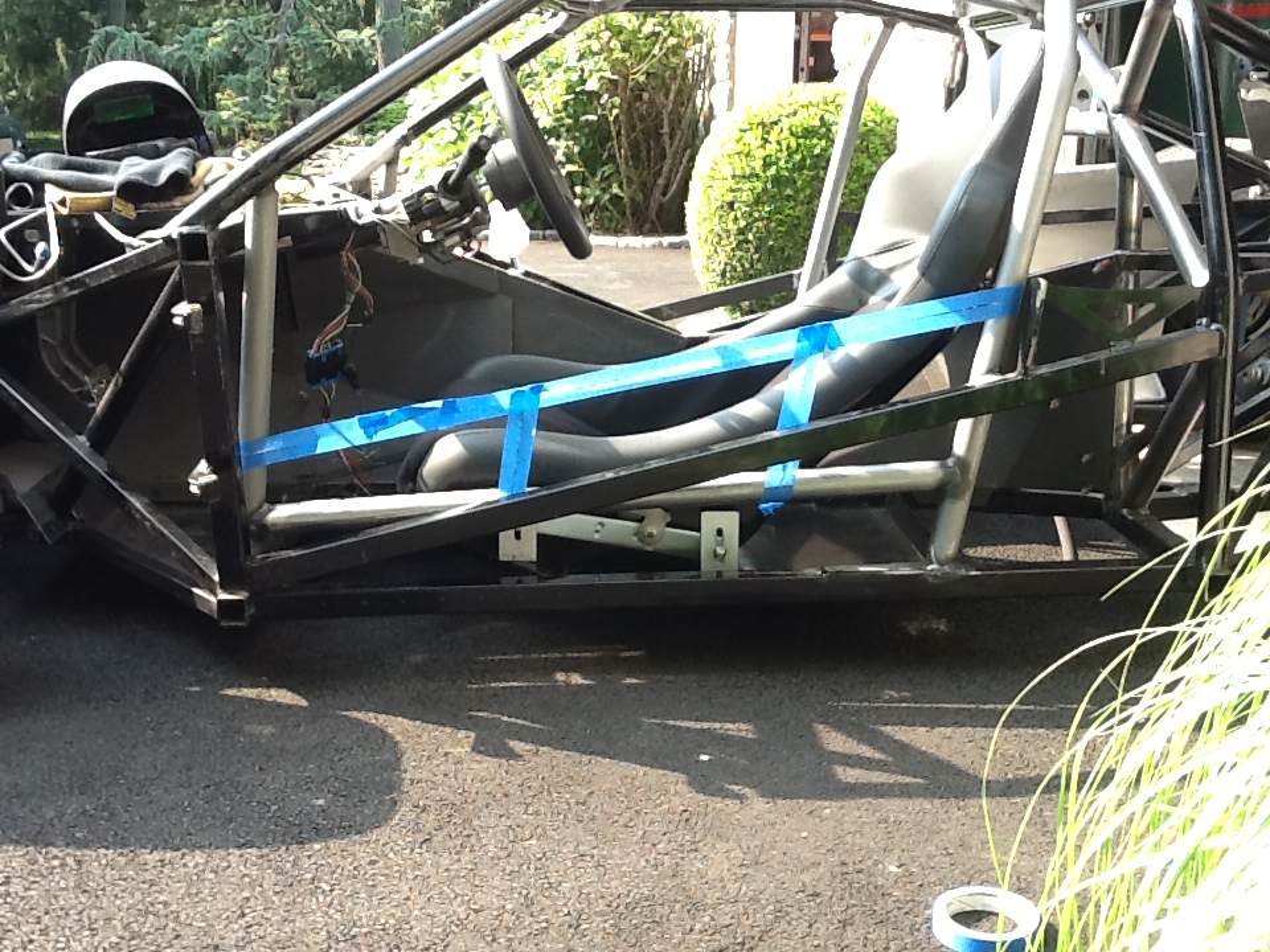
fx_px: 1174
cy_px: 476
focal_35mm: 32
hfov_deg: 56.8
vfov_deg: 44.2
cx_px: 635
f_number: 2.4
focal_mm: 2.03
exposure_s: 1/120
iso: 64
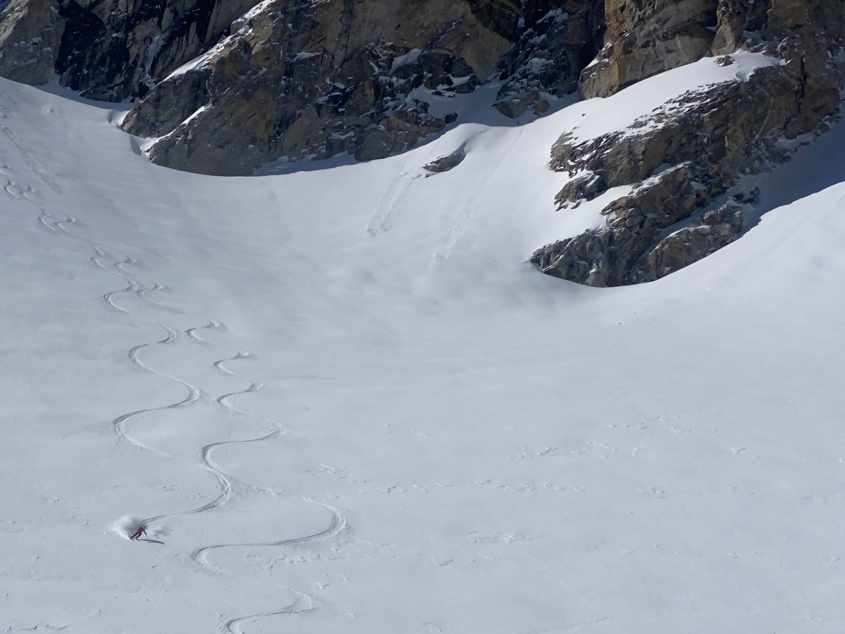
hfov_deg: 36.8
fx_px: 1269
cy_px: 317
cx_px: 422
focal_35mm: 52
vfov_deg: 28.0
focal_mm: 6
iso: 25
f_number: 2
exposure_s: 1/9500
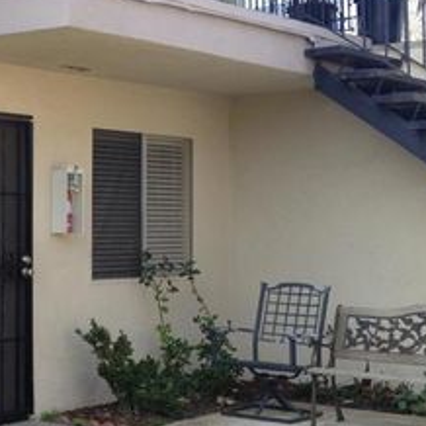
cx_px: -115
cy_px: 192
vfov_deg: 19.1
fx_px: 1267
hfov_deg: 17.9
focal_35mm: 91
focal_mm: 4.28
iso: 50
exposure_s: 1/330
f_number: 2.4
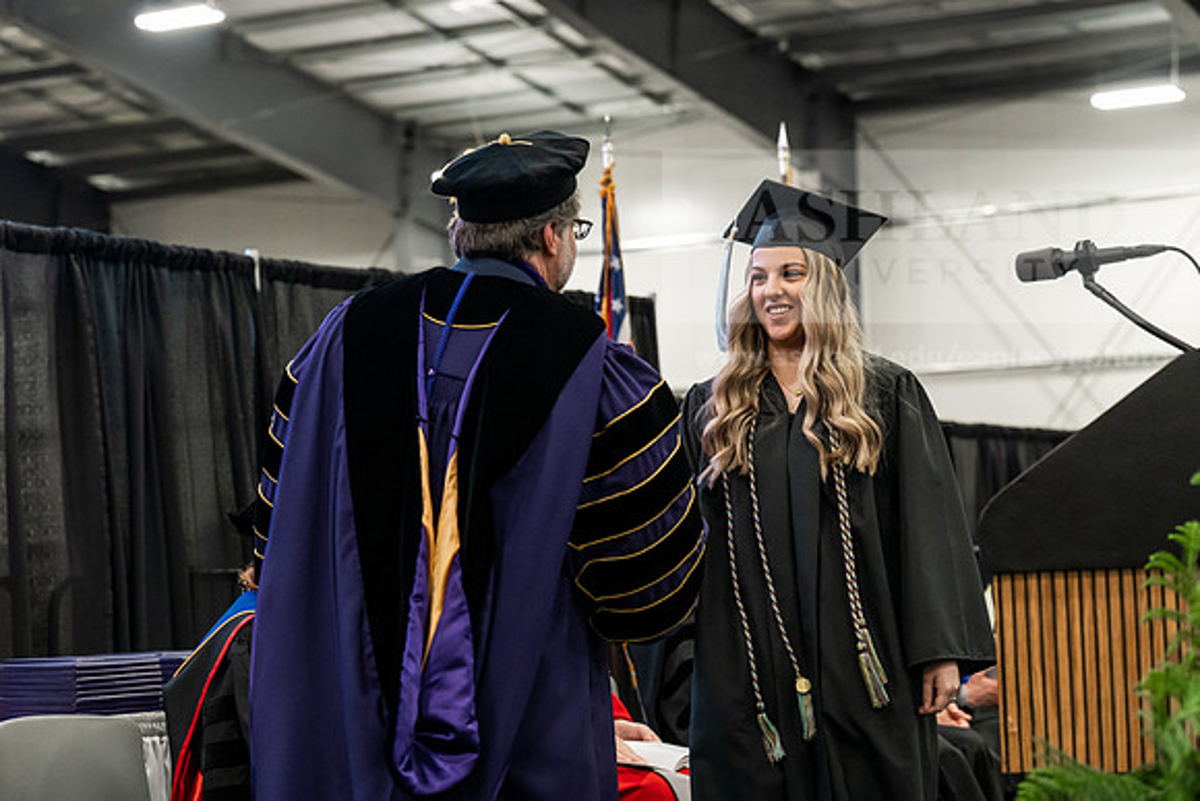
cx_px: 600
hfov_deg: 23.6
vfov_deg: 15.9
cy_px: 400
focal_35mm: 86
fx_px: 2867
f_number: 4.5
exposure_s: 1/200
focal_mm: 86
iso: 4000
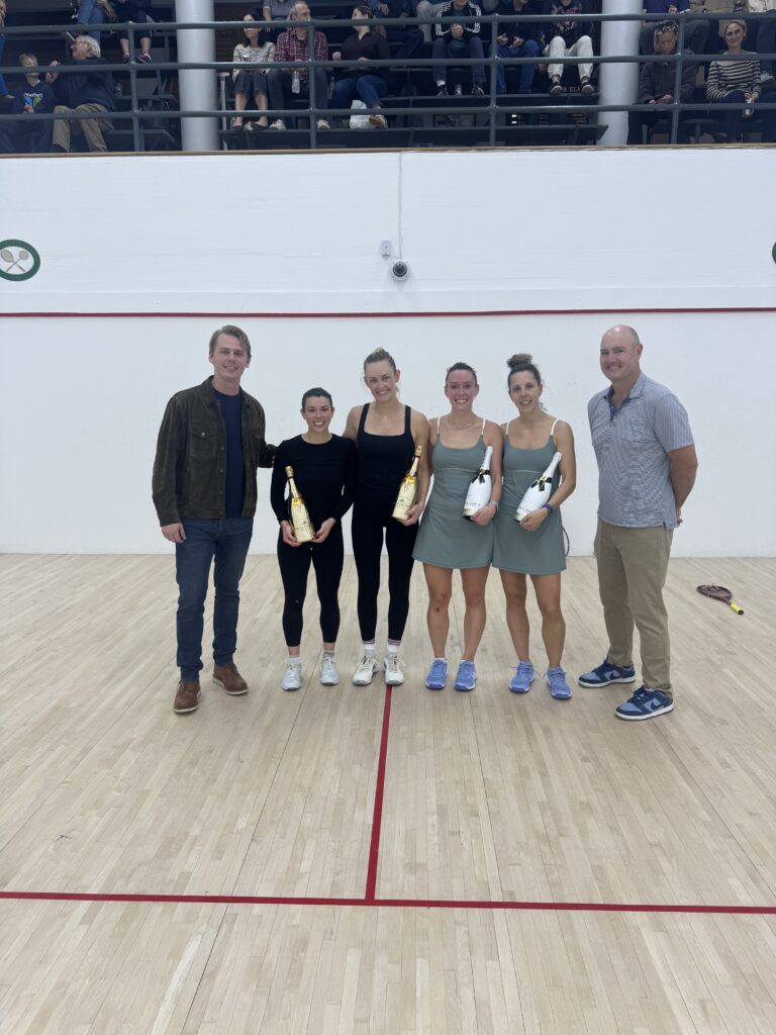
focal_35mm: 24
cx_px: 388
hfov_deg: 56.8
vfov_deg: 71.6
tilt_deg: -9.7
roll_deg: +0.9
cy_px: 518
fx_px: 717
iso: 80
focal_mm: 6.76
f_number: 1.78
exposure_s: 1/120
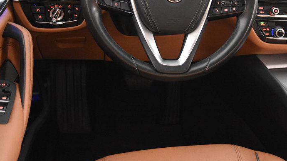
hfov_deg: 37.1
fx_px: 426
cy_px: 28
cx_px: 164
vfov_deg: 21.1
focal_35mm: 56
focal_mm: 24
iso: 5600
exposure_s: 1/40
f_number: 3
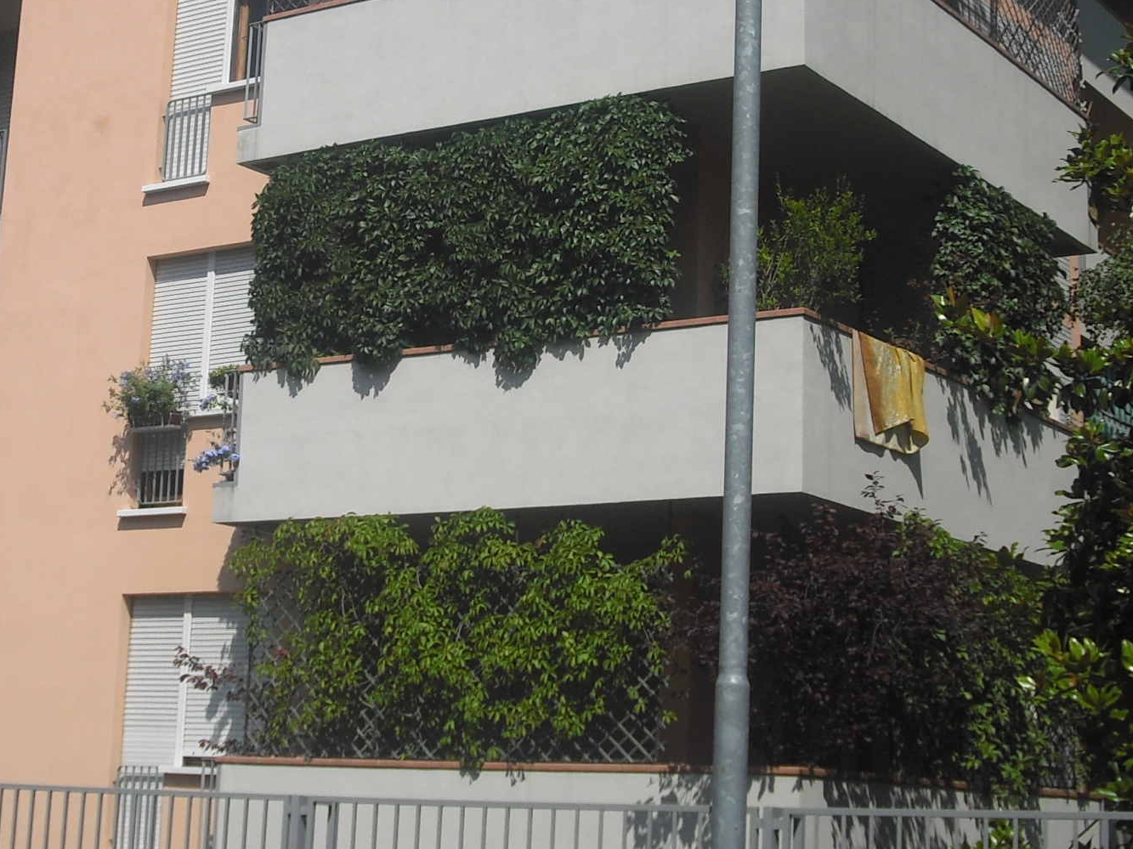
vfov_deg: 20.1
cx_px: 440
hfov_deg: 26.6
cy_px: 246
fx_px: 2389
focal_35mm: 73
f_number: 5.6
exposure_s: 1/500
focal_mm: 6.2
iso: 64
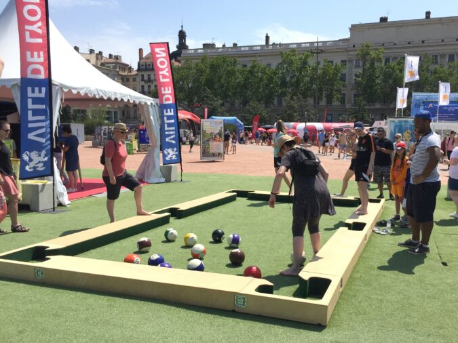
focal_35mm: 33
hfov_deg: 55.2
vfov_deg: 42.9
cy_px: 176
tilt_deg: -5.6
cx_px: 260
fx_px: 437
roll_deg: -1.1
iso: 32
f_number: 2.2
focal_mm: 4.15
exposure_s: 1/3597
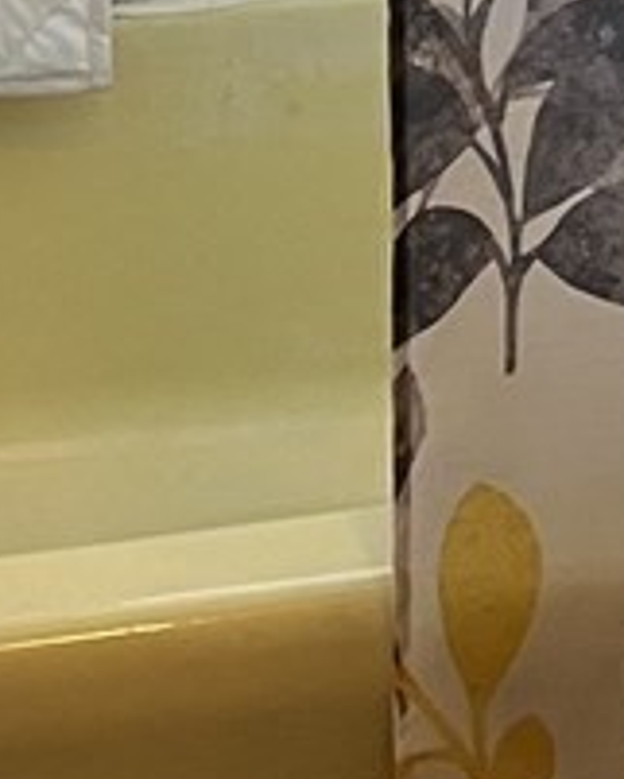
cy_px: -717
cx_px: 558
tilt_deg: -15.2
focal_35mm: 194
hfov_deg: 8.0
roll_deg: +0.2
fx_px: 4475
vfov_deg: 9.4
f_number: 1.6
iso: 100
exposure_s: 1/60
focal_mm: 5.1
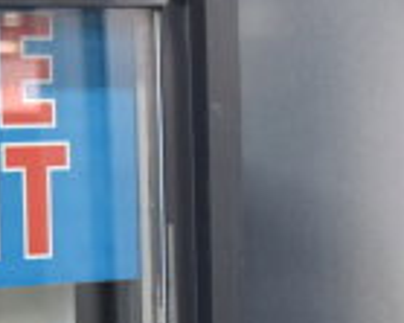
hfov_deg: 12.1
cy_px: 191
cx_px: -474
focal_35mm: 136
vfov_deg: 11.3
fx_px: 1625
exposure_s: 1/30
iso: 450
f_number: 3.8
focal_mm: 22
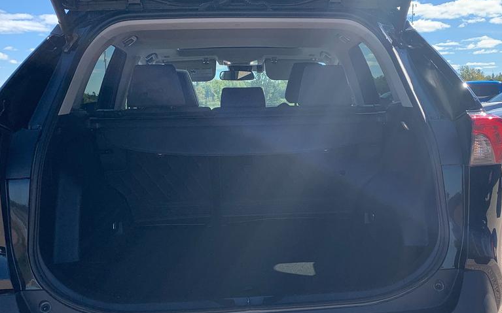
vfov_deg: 27.8
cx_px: 303
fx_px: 629
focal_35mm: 46
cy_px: 216
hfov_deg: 43.3
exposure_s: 1/1250
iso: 25
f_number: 1.8
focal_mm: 4.25
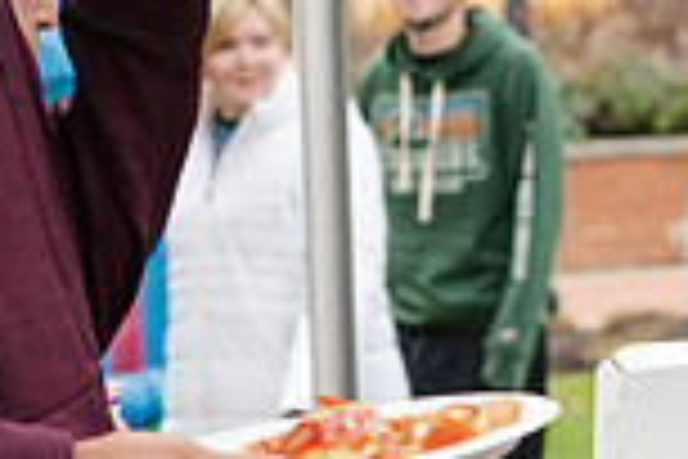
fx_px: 5809
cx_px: 877
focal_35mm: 304
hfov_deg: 6.7
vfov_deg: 4.5
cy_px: 259
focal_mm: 80
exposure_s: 1/500
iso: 640
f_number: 5
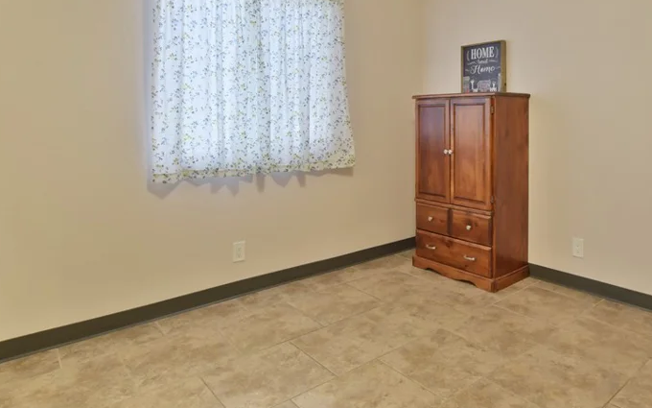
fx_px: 409
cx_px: 446
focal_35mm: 23
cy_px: 116
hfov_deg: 74.3
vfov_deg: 51.3
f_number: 8
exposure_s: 1/2
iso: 400
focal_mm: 10
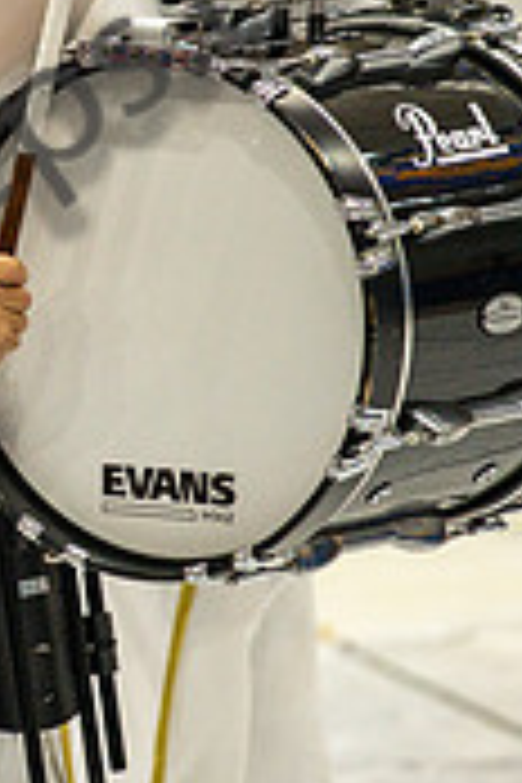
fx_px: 14463
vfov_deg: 3.1
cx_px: -189
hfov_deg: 2.1
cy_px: 331
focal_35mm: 665
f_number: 4
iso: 3200
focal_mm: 200
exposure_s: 1/500
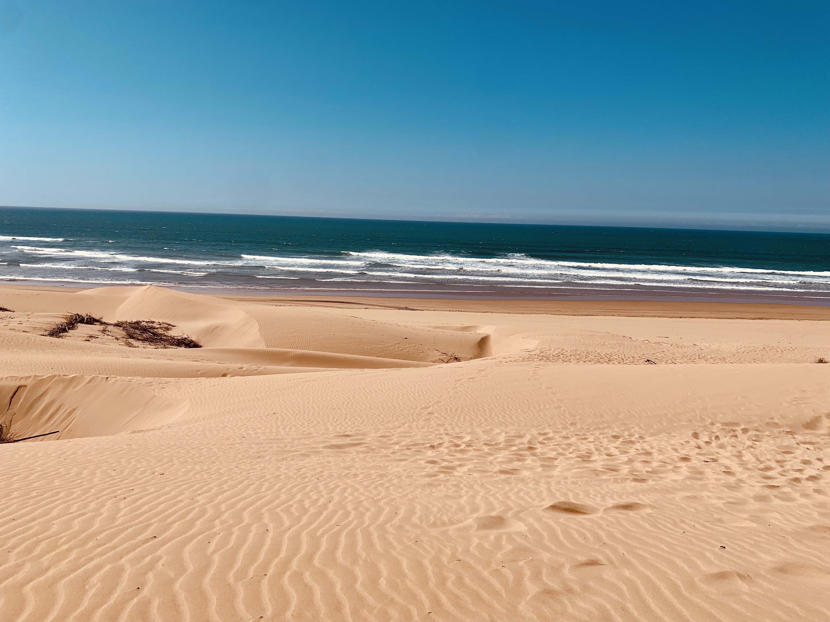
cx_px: 415
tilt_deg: -8.1
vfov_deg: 53.1
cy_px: 311
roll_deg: -1.2
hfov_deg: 67.3
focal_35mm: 26
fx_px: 623
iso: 25
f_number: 1.8
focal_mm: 4.25
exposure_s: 1/5128
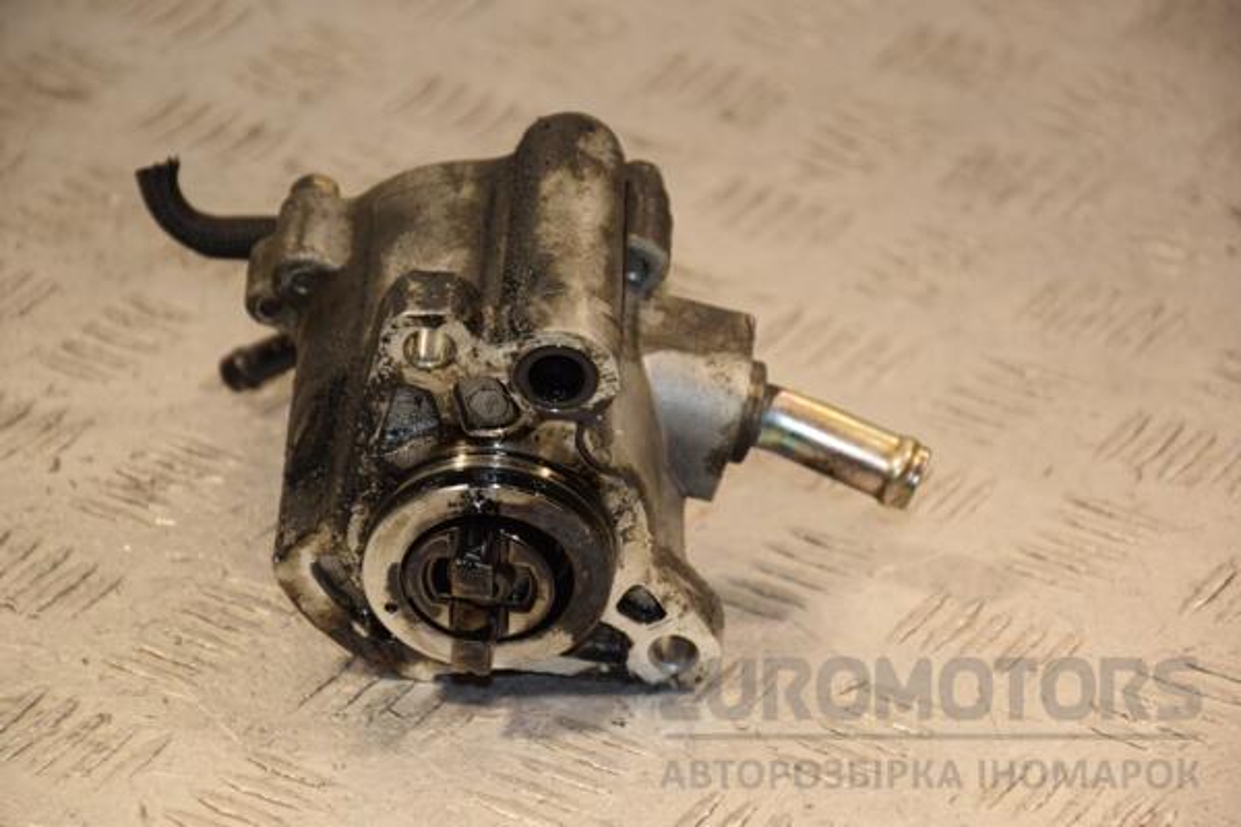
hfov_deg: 13.0
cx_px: 620
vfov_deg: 8.7
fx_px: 5429
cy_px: 414
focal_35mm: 158
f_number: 5.6
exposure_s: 1/160
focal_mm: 105
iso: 800
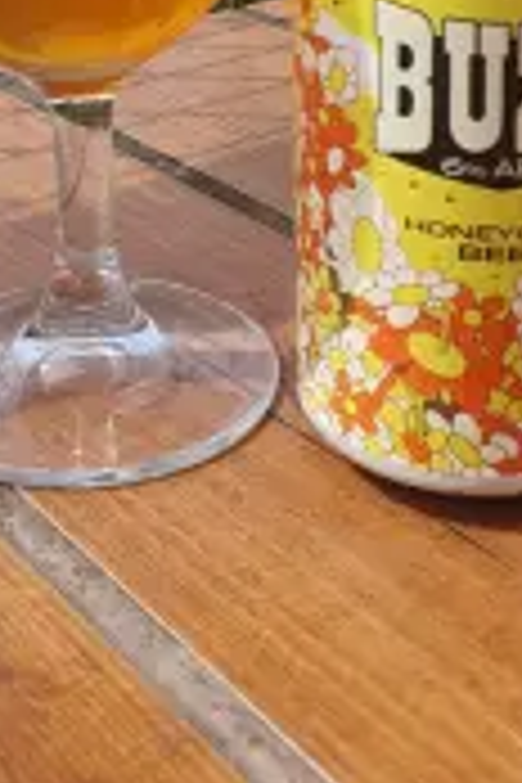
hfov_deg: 21.9
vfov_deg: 28.9
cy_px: -108
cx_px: 238
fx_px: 1348
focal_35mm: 62
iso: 50
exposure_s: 1/1420
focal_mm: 4.32
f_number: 2.4
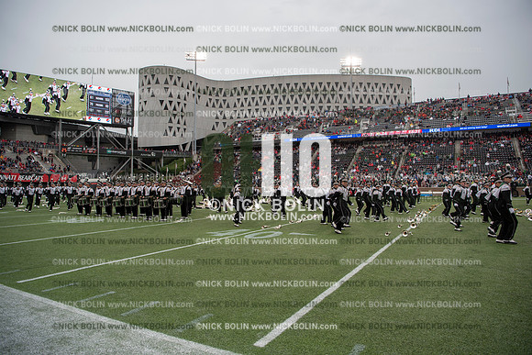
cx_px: 266
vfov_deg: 53.2
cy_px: 178
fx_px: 355
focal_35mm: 24
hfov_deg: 73.7
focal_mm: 24
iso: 250
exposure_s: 1/800
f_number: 3.5
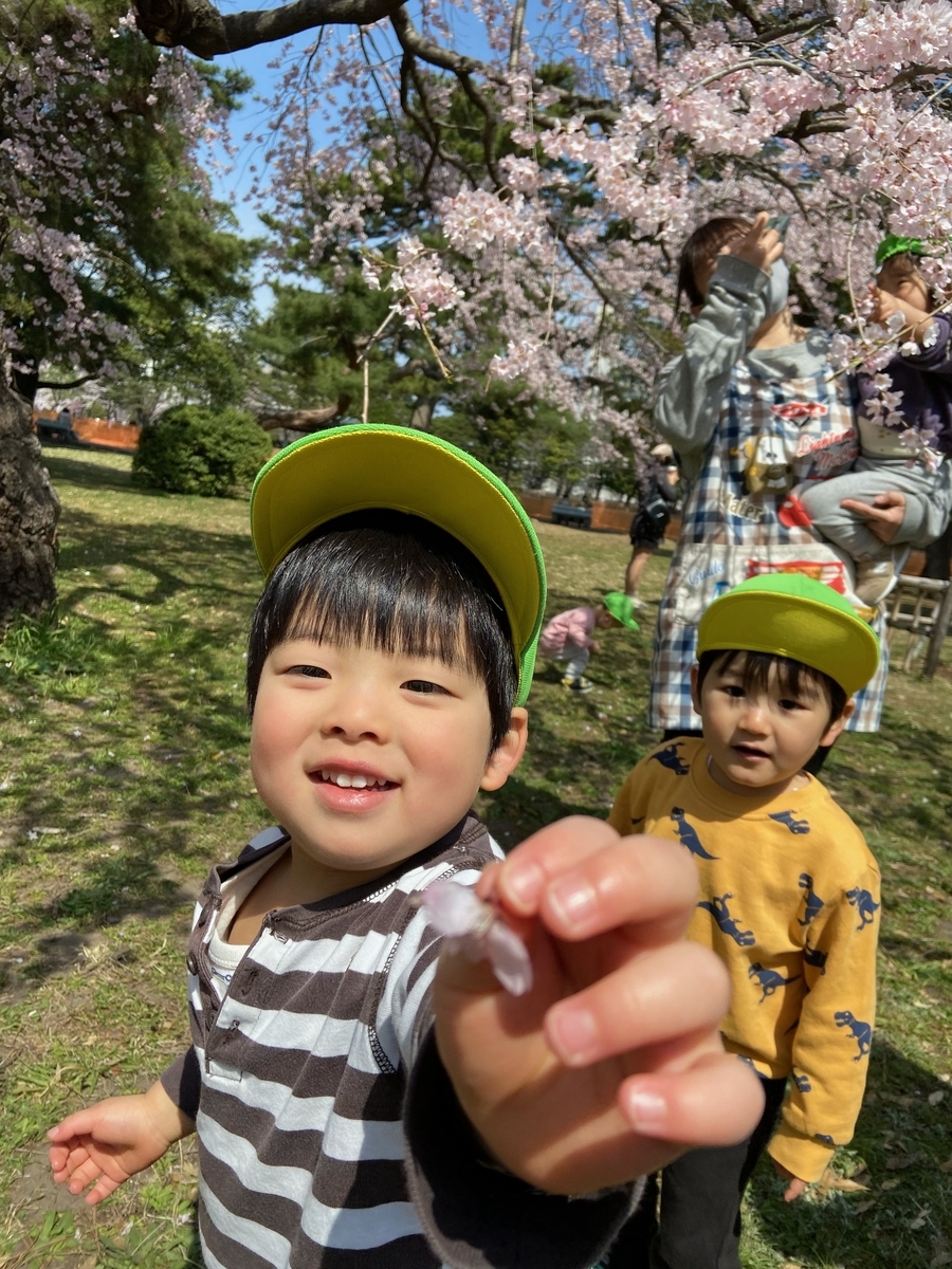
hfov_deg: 53.1
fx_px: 953
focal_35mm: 26
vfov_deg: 67.3
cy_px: 634
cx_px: 476
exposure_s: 1/2688
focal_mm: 4.25
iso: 32
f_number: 1.8
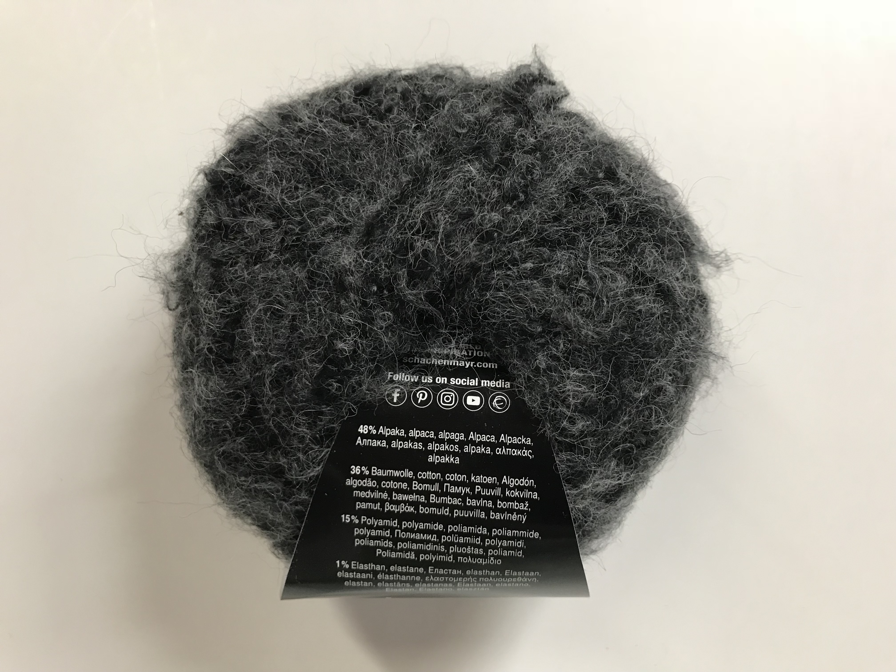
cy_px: 336
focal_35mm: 28
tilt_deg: +0.4
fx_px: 725
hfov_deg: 63.4
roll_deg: -1.1
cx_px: 448
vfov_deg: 49.7
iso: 64
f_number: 1.8
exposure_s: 1/17
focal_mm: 3.99
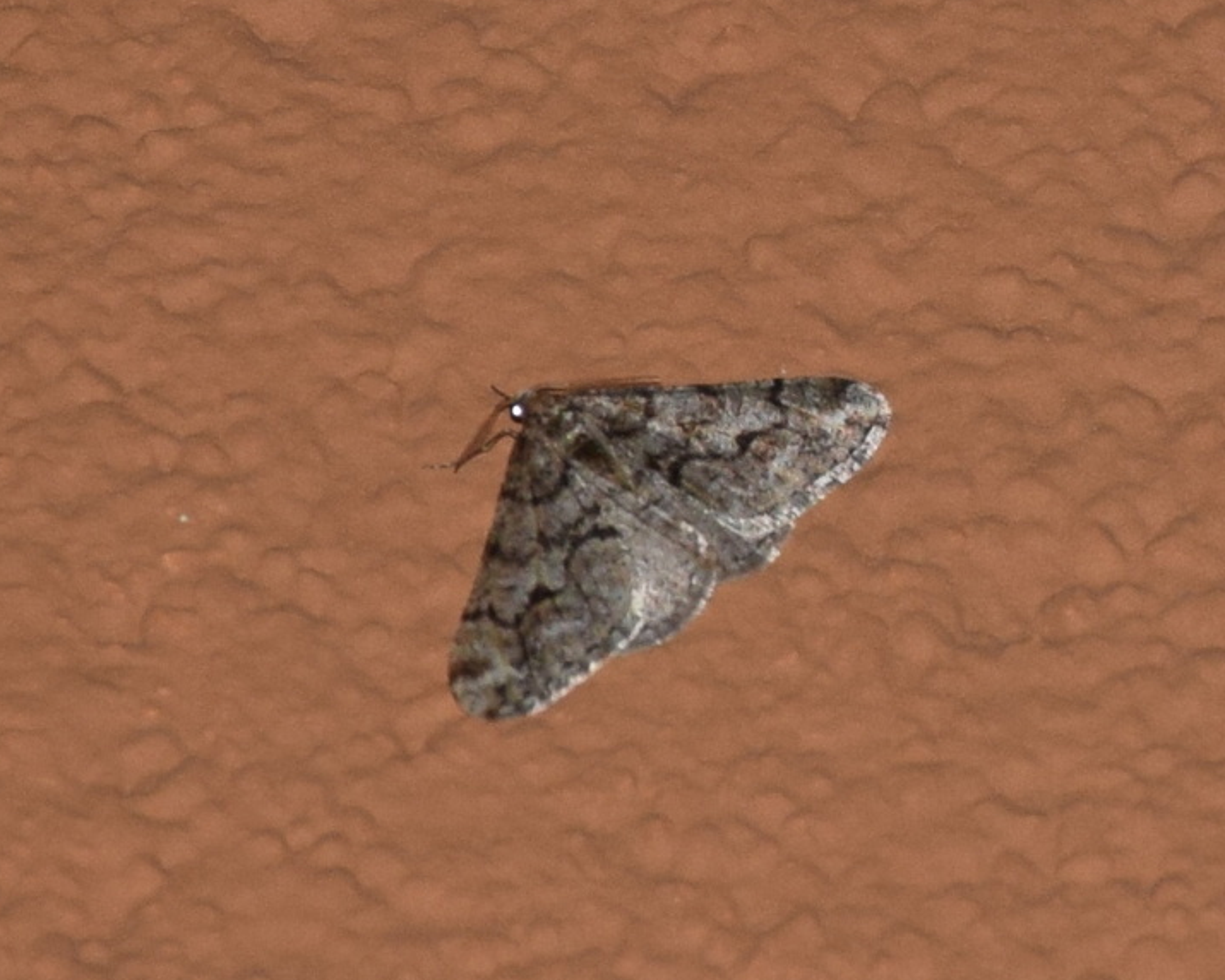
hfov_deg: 7.3
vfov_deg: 5.9
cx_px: 619
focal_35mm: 264
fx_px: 9571
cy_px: 471
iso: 500
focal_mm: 140
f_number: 5.6
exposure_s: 1/60
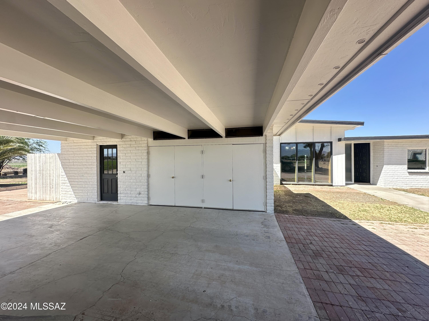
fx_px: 174
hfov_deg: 102.1
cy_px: 160
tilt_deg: -0.4
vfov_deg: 85.7
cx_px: 214
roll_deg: +0.1
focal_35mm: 14
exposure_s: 1/596
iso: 40
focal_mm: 2.22
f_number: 2.2
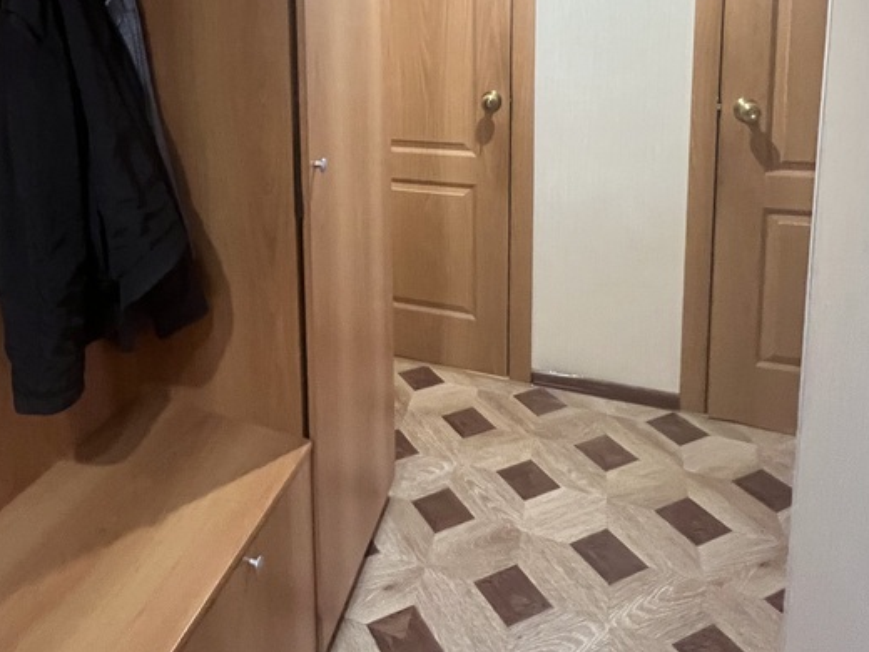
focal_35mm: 25
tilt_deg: -8.9
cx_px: 291
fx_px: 628
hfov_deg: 67.5
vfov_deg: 50.0
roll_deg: +3.0
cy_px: 90
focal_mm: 1.57
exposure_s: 1/50
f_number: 1.8
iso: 640
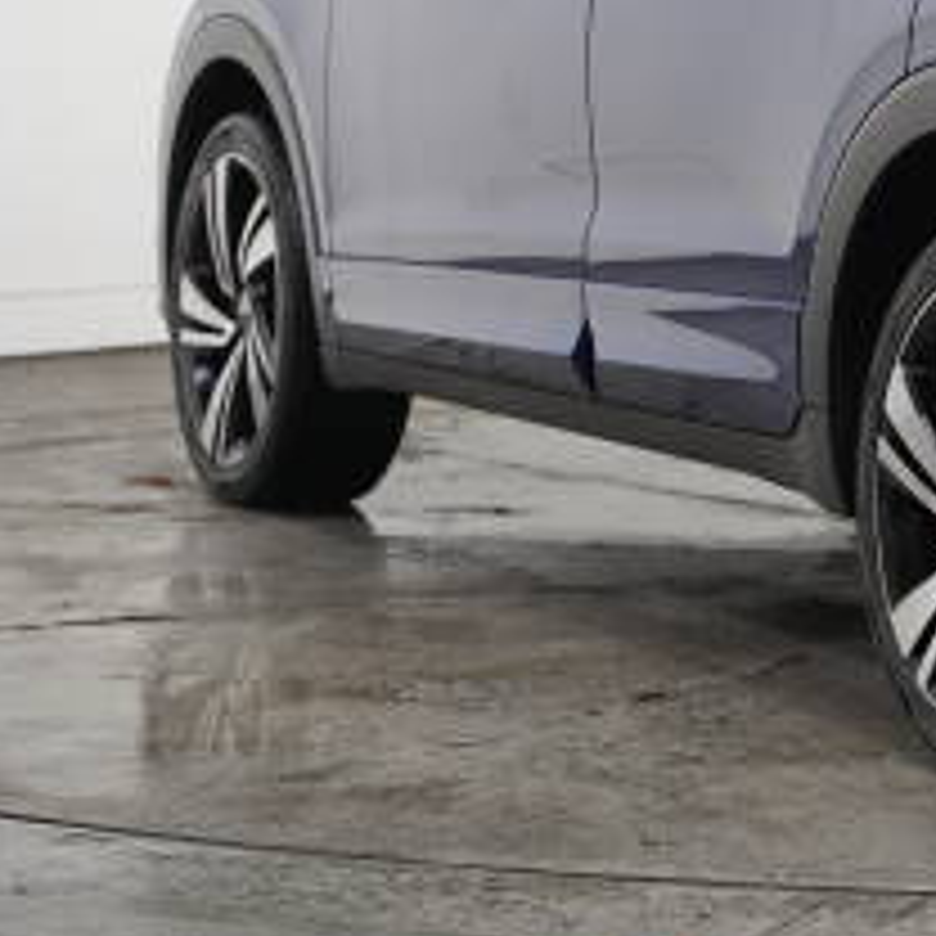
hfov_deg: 11.9
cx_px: 1323
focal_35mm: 142
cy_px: 54
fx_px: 4337
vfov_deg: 12.2
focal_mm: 54.3
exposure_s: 1/160
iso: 1600
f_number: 3.5
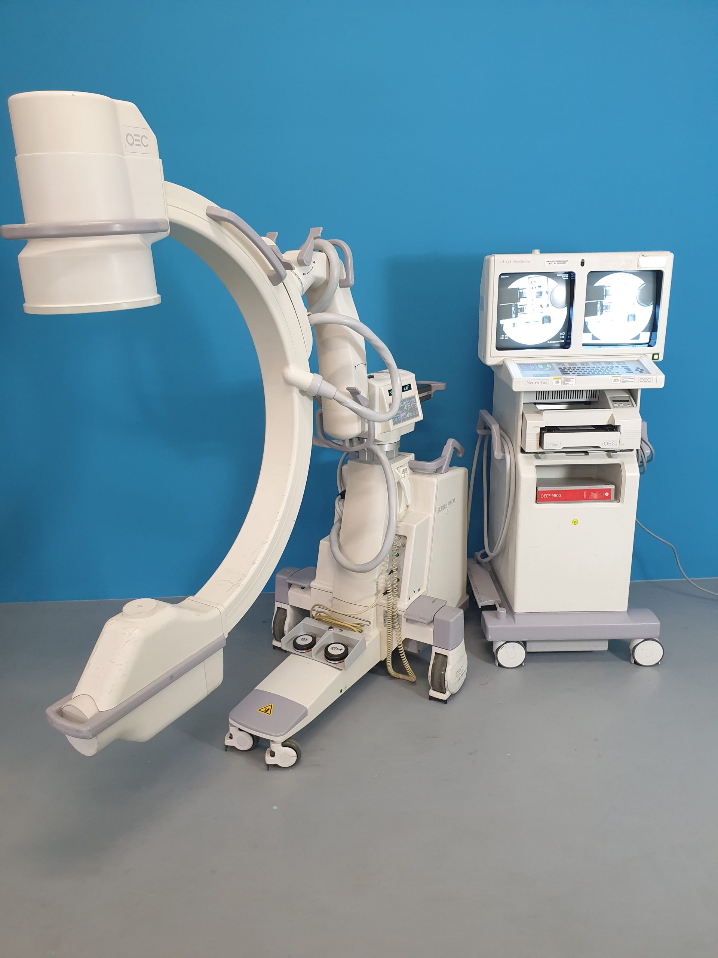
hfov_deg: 53.1
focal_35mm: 26
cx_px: 359
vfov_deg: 67.3
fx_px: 719
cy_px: 479
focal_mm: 4.3
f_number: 2.4
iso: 250
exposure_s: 1/33
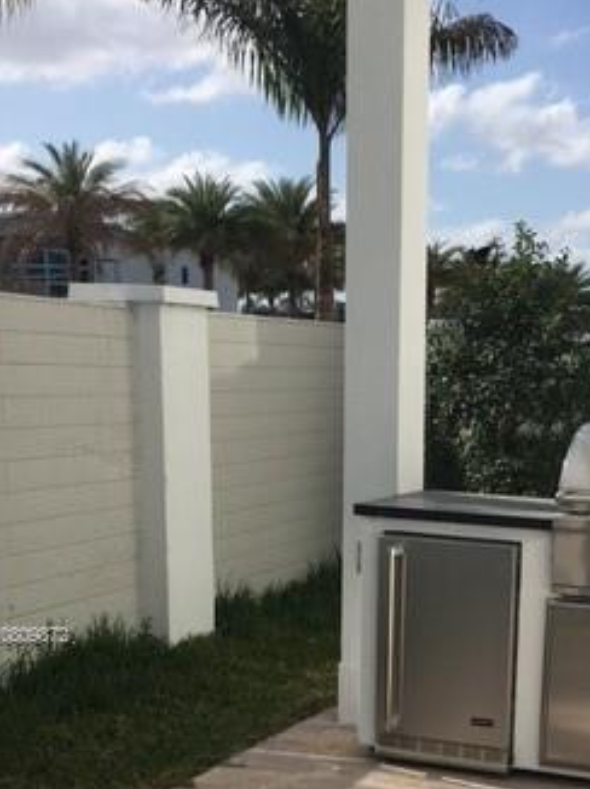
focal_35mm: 57
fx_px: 1297
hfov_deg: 25.0
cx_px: 501
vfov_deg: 32.8
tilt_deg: -13.1
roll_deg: -1.7
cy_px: 637
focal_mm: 4.15
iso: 25
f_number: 2.2
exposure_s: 1/2653
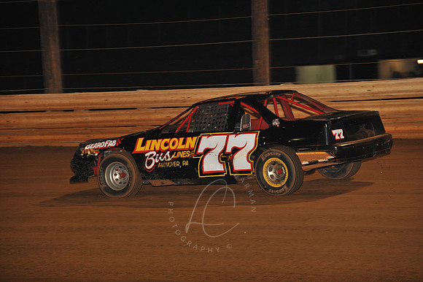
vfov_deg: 8.1
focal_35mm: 170
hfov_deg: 12.1
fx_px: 1996
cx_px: 212
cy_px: 141
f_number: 6.3
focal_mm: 170
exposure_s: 1/320
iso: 1000
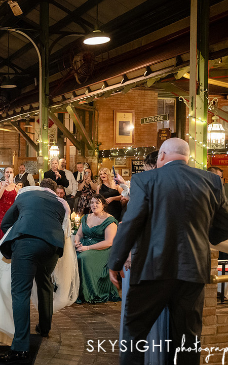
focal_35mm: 44
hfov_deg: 26.8
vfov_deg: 45.3
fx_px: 438
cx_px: -23
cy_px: 184
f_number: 2.8
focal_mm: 28
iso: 5000
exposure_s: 1/80
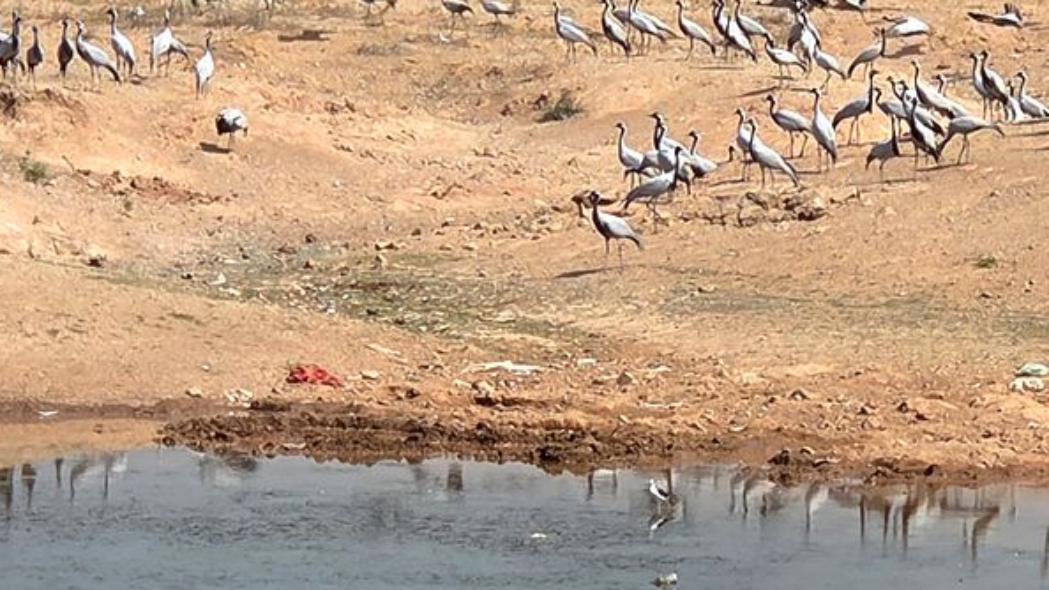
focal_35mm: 253
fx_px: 7037
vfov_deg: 4.8
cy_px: 433
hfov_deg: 8.5
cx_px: 894
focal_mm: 7
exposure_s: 1/1775
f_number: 2.4
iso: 25
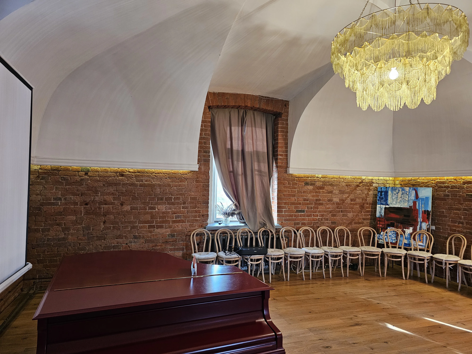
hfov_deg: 73.9
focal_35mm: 23
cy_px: 177
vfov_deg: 58.9
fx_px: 314
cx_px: 236
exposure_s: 1/100
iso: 400
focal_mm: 6.3
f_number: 1.7
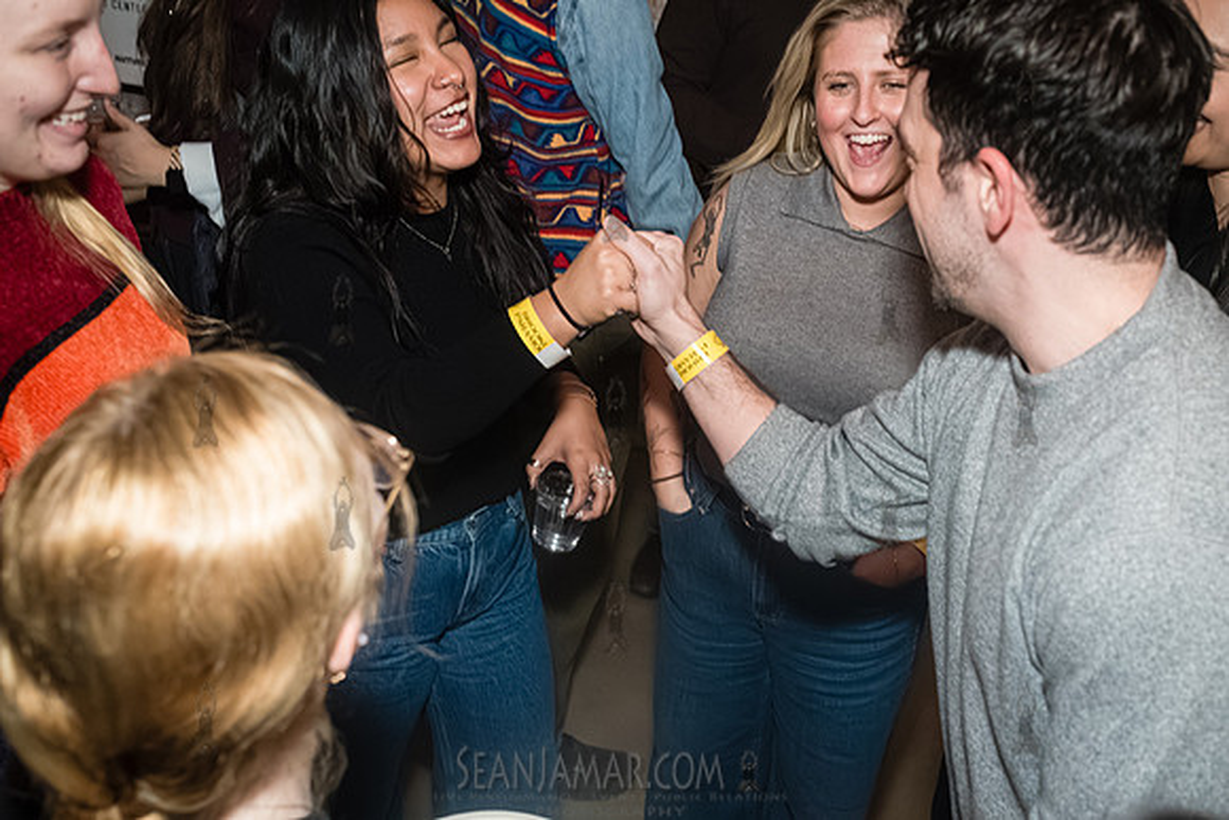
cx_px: 722
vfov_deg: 32.5
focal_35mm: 41
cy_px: 482
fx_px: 1405
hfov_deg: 47.0
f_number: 5
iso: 8000
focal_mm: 35
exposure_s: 1/400
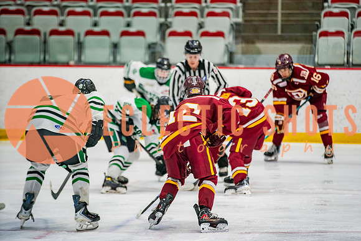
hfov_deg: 9.4
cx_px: 198
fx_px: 2205
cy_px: 109
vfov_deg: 6.3
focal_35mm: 220
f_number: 2.8
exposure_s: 1/640
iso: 2000
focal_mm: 200
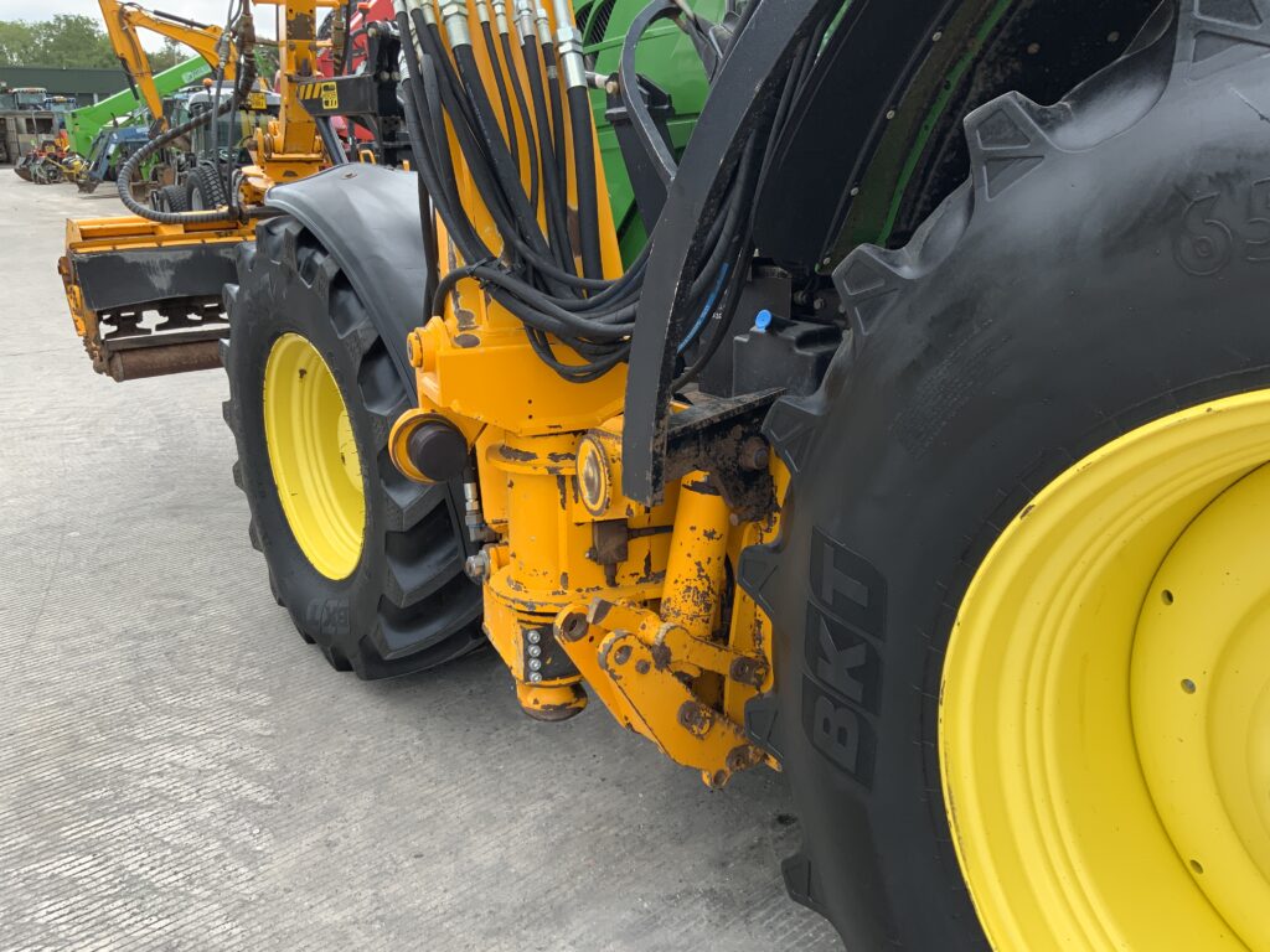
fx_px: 1064
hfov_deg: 61.7
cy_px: 476
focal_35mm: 29
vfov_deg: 48.2
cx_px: 635
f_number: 1.8
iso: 16
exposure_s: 1/432
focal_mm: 3
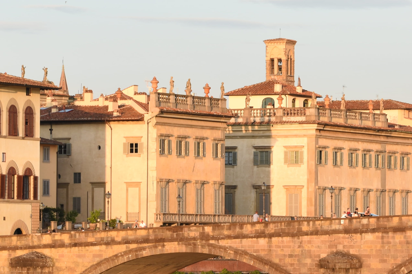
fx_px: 2826
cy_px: 212
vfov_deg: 5.6
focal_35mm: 247
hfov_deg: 8.3
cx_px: 402
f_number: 6.3
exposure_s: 1/160
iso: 160
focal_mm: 70
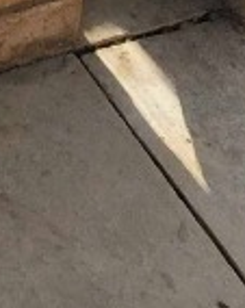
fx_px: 2255
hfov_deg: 5.9
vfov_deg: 6.7
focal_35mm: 248
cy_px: -777
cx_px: -412
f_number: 1.8
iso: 91
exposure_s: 1/1667
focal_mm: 3.95
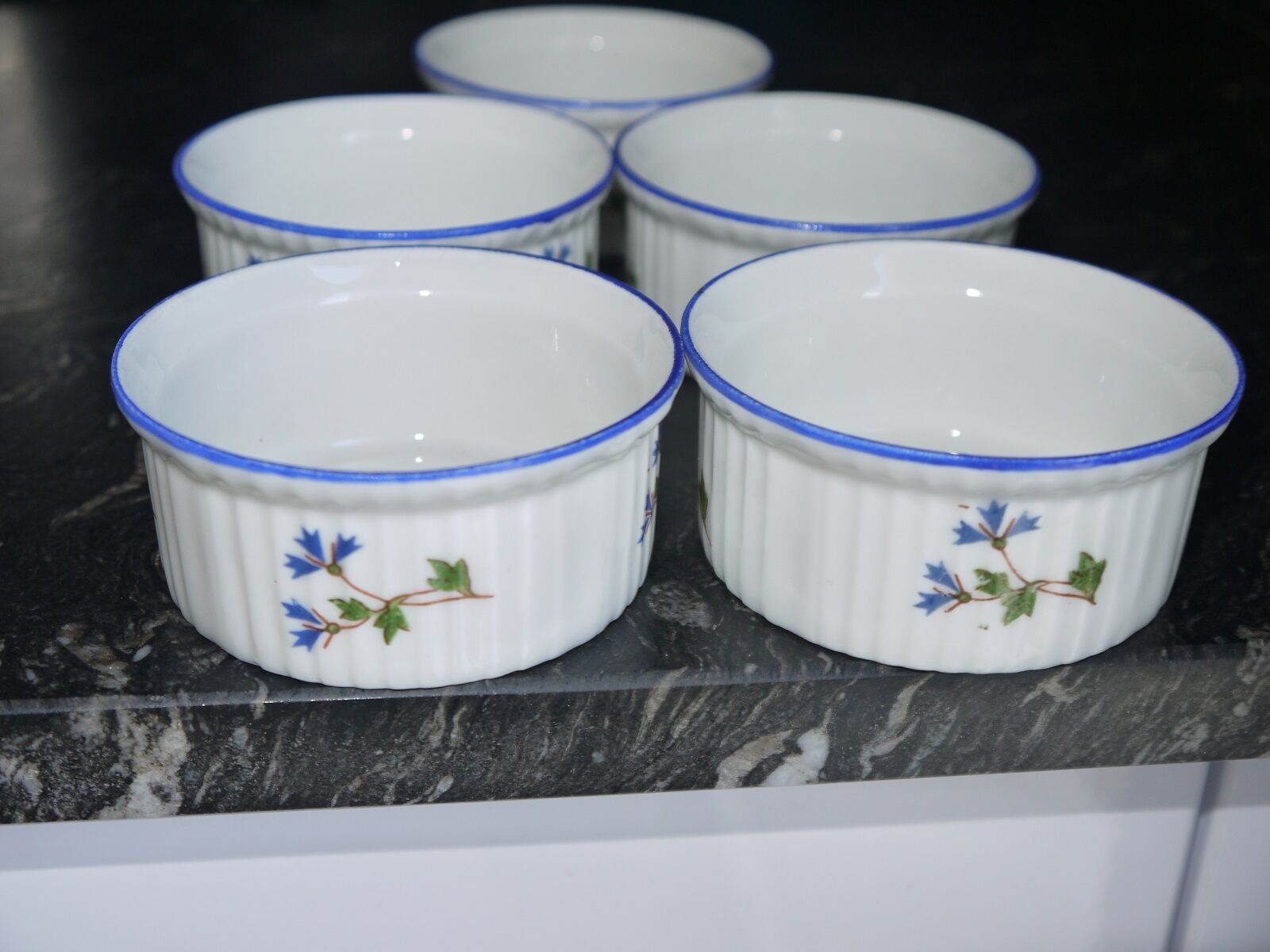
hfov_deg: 38.2
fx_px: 1834
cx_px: 635
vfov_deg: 29.1
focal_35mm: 50
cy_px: 476
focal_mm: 25
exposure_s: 1/30
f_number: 4.6
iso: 160
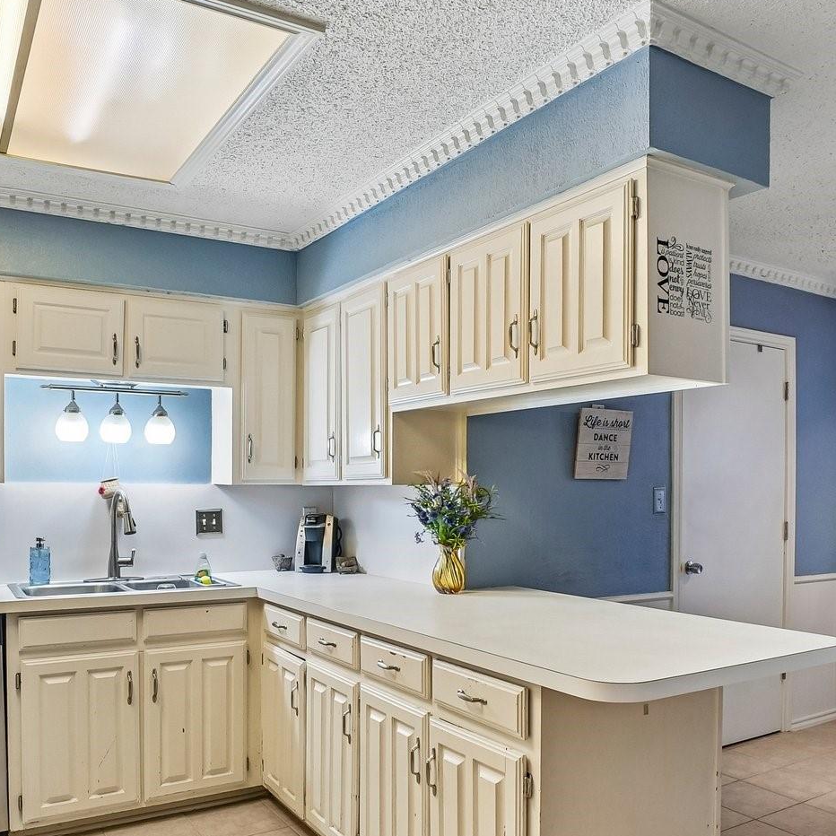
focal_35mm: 28
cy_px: 500
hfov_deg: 57.2
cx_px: 464
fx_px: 765
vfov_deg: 56.9
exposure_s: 1/15
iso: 400
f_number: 8
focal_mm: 10
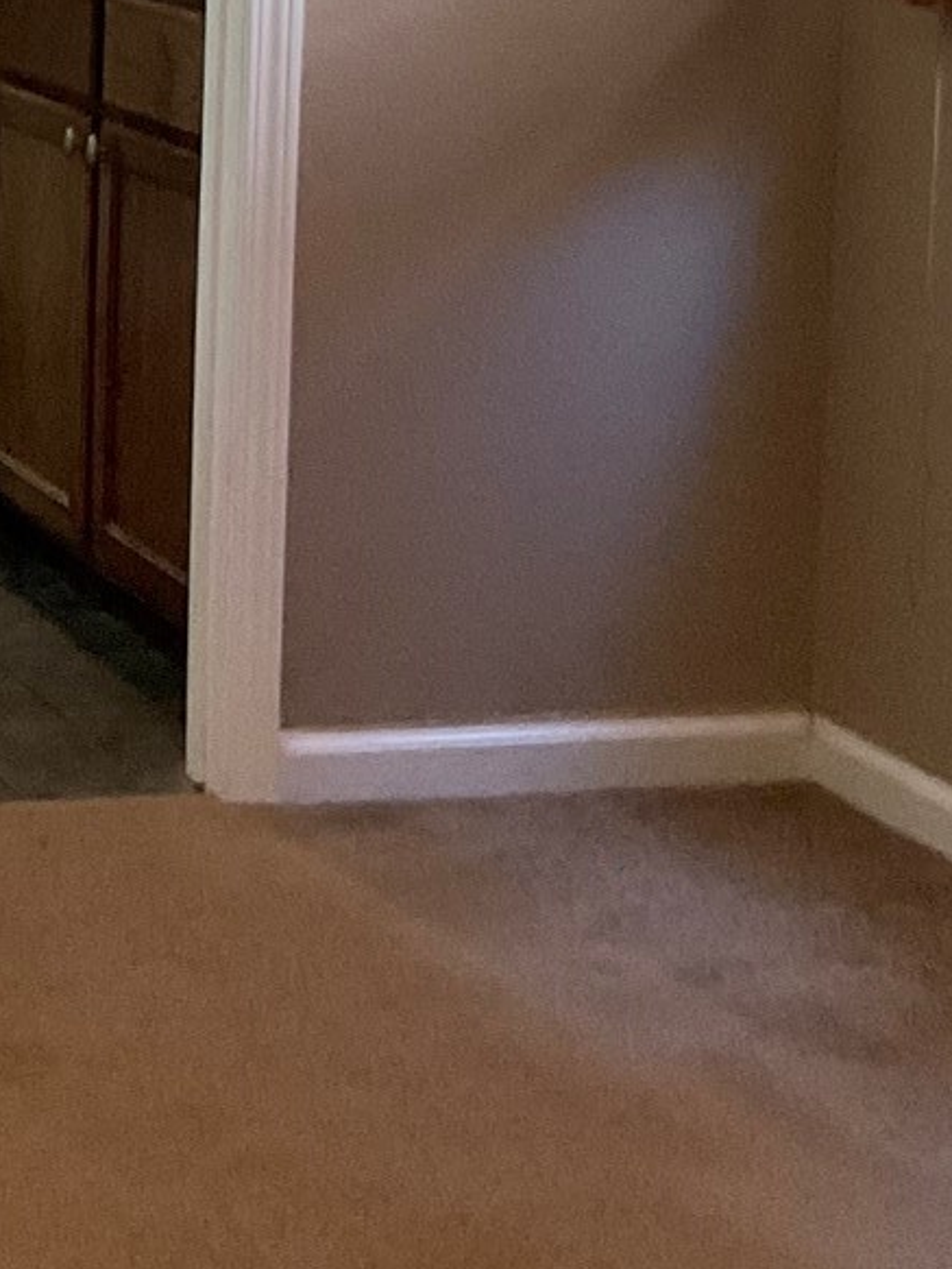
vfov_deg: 18.6
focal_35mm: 102
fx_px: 3737
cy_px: -87
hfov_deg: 13.6
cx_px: -527
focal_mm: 3
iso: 250
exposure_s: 1/60
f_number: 1.8
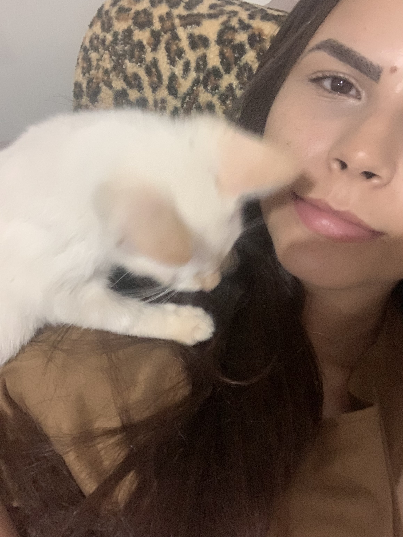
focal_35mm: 32
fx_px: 497
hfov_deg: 44.2
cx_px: 202
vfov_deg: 56.8
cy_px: 268
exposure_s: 1/15
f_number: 2.2
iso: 640
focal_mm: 2.87
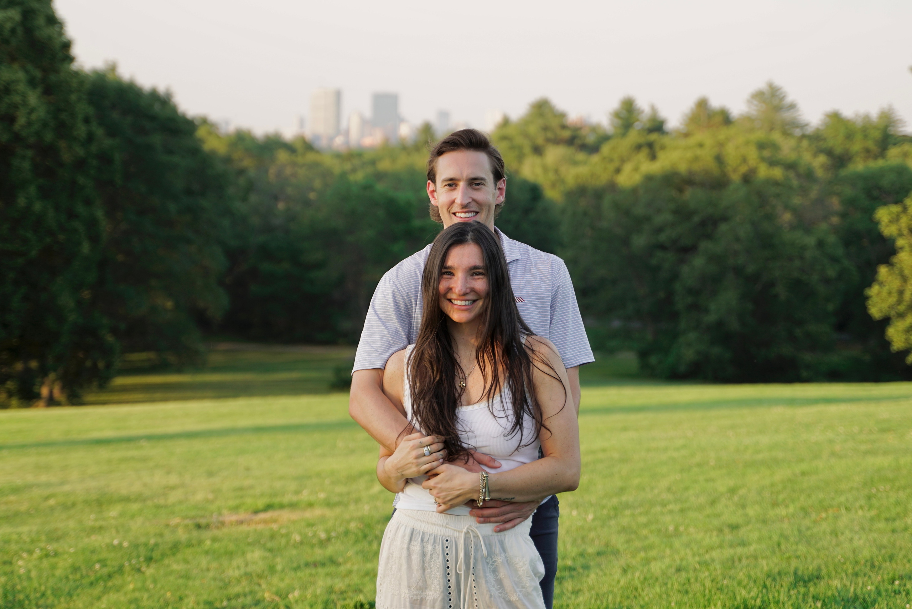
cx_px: 456
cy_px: 304
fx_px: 1444
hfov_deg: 35.0
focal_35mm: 57
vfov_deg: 23.8
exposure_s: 1/250
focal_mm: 57
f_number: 2.8
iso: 100
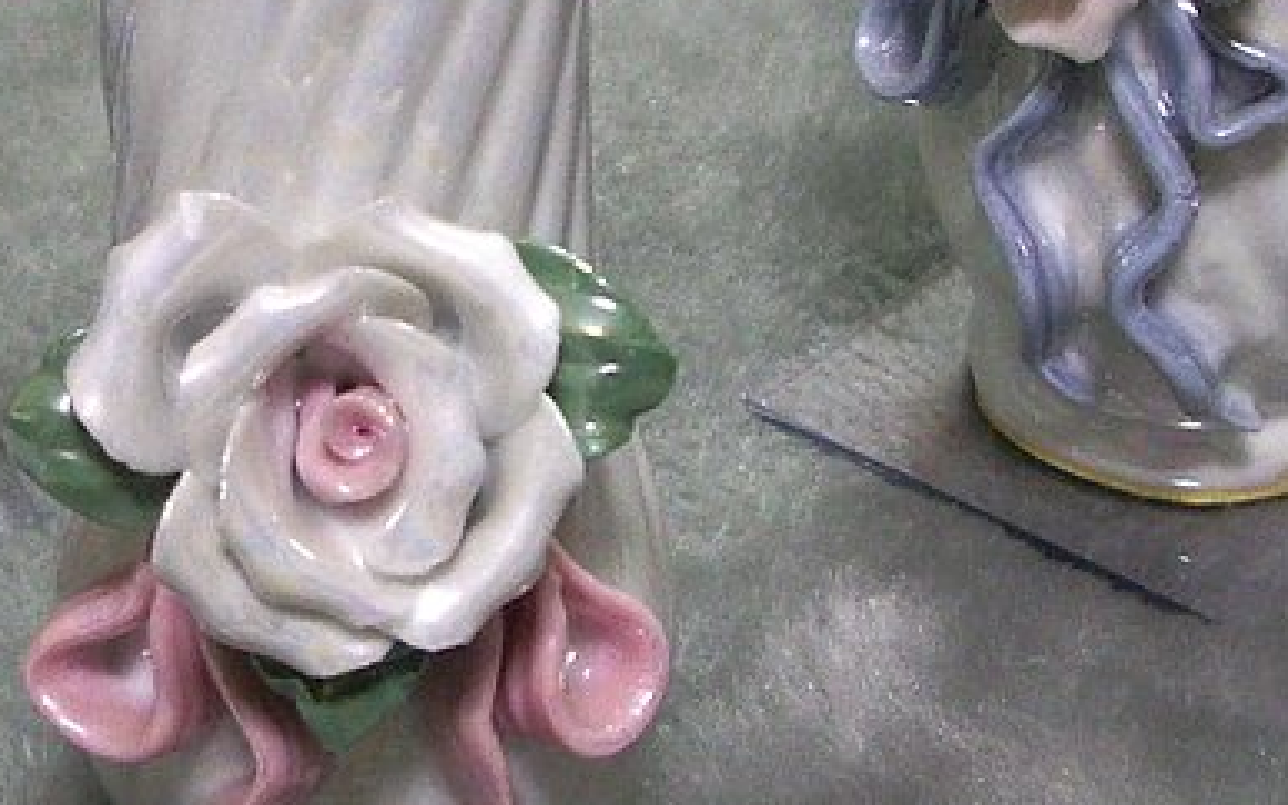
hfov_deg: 18.0
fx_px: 4037
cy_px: 220
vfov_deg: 11.4
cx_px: 349
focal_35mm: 115
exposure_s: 1/15
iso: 200
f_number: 2.8
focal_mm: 6.8
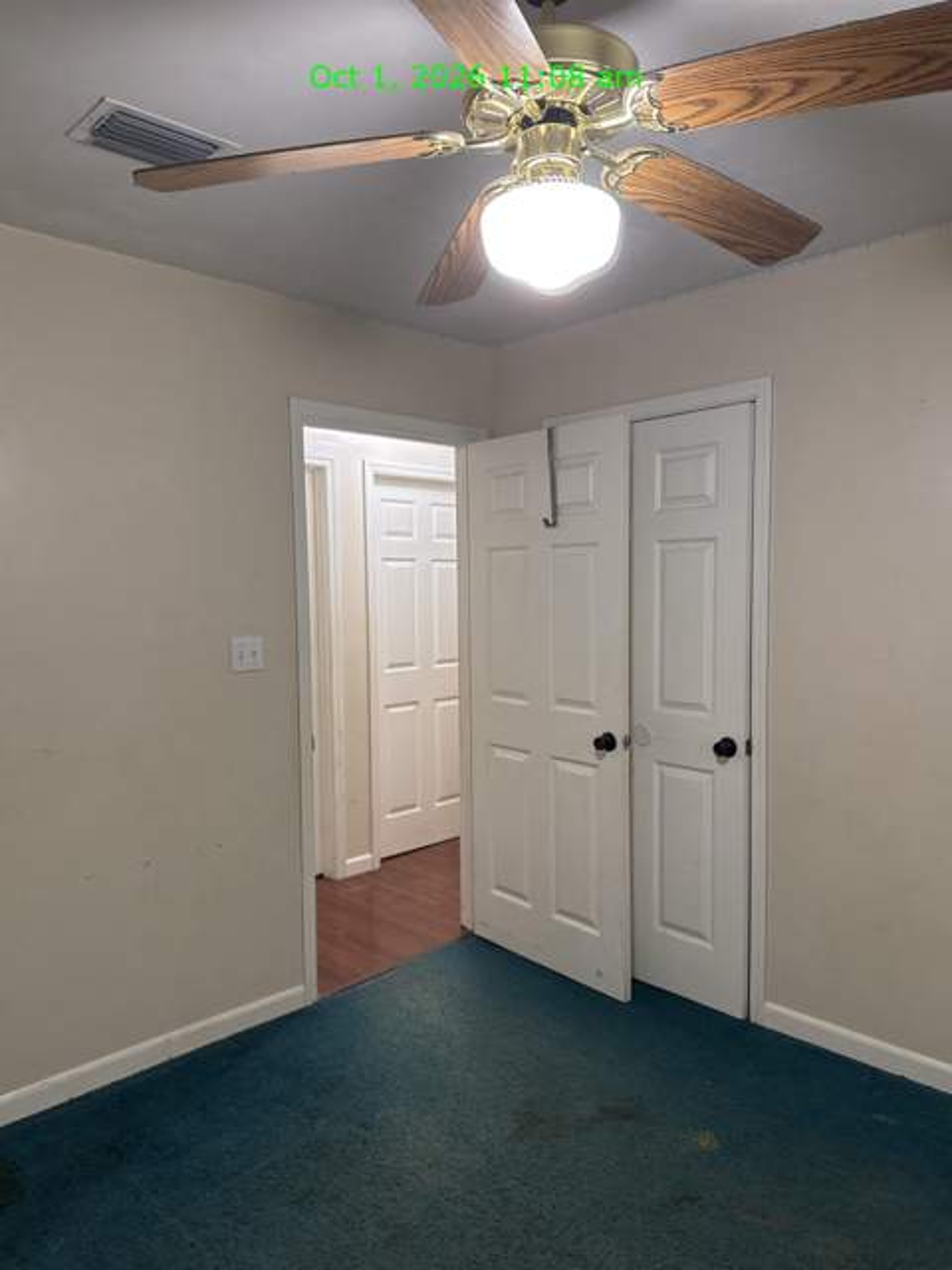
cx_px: 476
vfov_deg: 71.6
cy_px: 635
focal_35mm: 24
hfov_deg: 56.8
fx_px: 880
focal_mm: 6.76
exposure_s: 1/60
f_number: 1.78
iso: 250
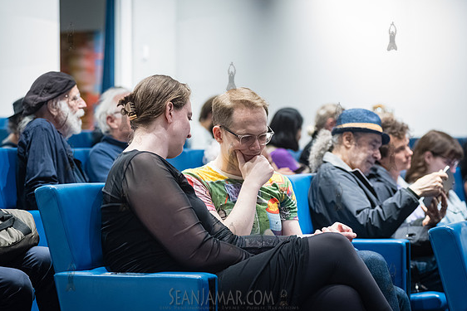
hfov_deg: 17.1
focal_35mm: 120
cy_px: 156
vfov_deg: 11.4
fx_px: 1557
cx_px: 240
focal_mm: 112
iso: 5000
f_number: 4
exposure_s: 1/200
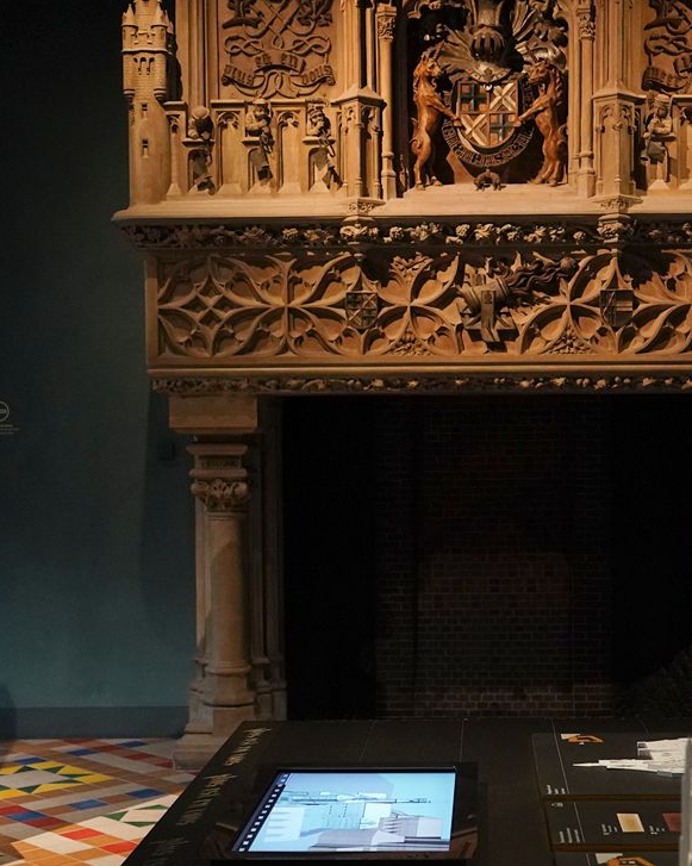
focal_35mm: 62
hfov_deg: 24.5
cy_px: 511
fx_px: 1588
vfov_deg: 30.4
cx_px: 462
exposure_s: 1/80
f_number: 2.8
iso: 3200
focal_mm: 24
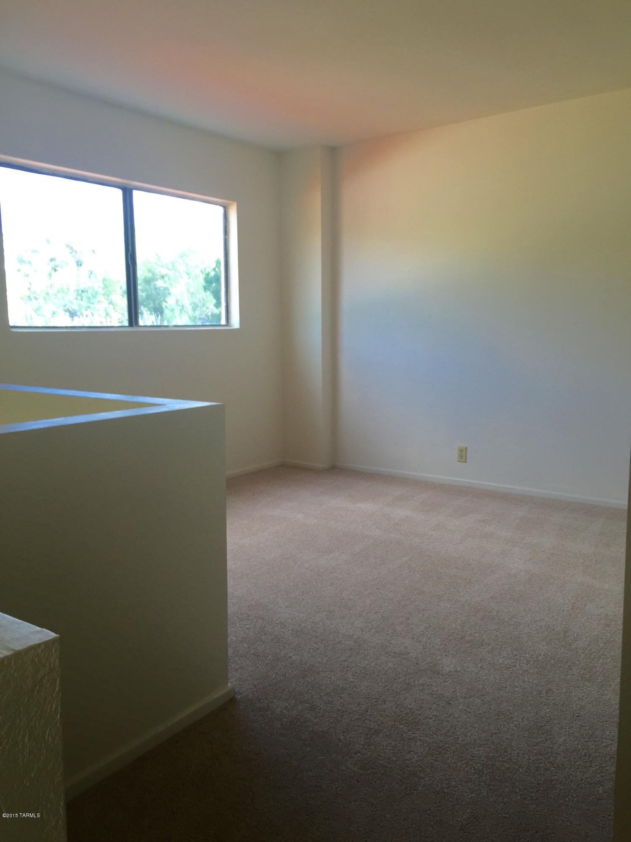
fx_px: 705
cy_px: 421
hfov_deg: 48.2
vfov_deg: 61.7
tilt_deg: -6.6
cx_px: 316
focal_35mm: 29
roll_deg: -1.3
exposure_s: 1/120
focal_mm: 4.15
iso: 32
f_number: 2.2
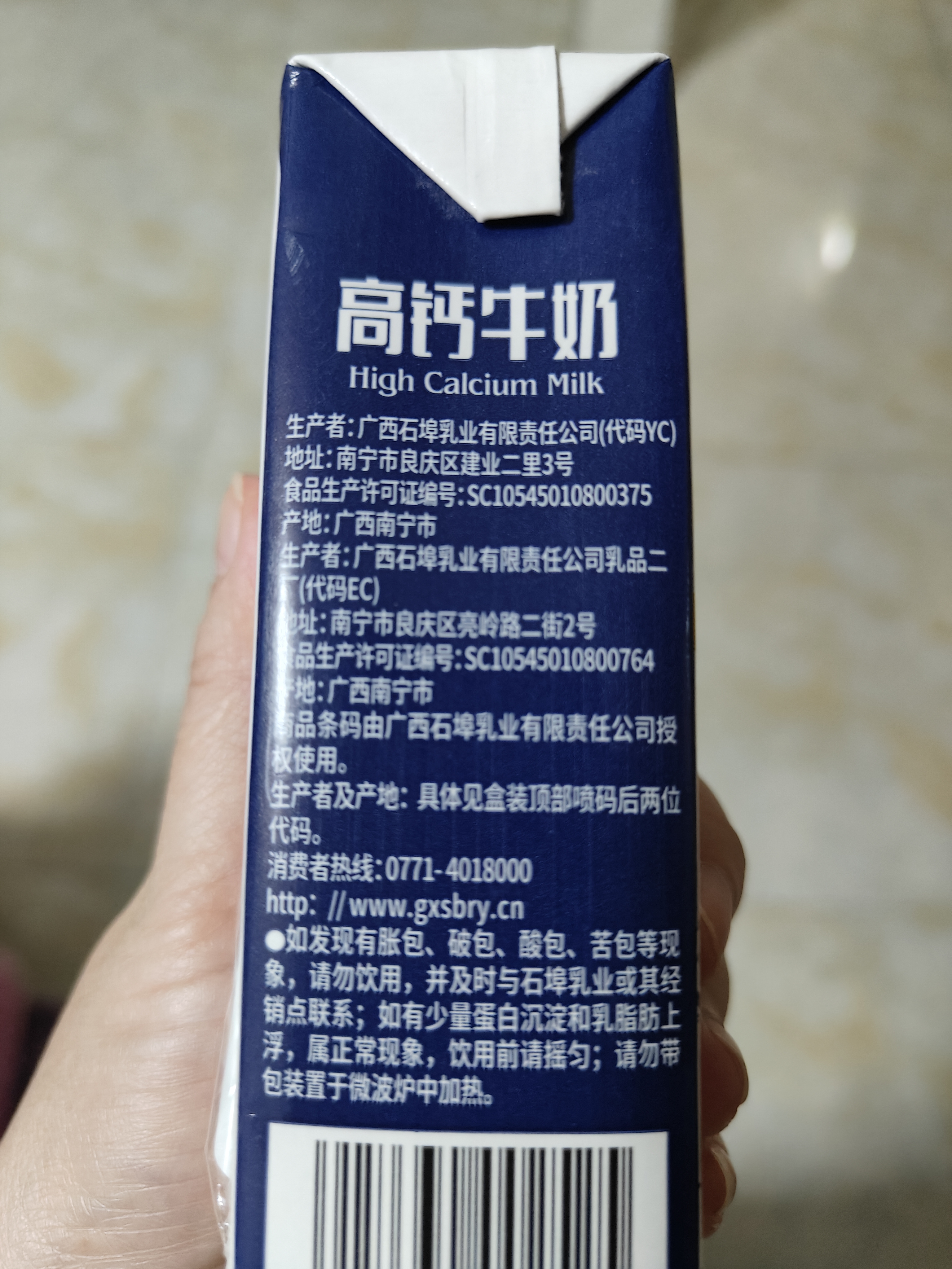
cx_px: 476
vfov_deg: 71.6
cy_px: 634
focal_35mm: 24
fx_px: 880
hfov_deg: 56.8
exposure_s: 1/39
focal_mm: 5.59
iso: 320
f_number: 1.8
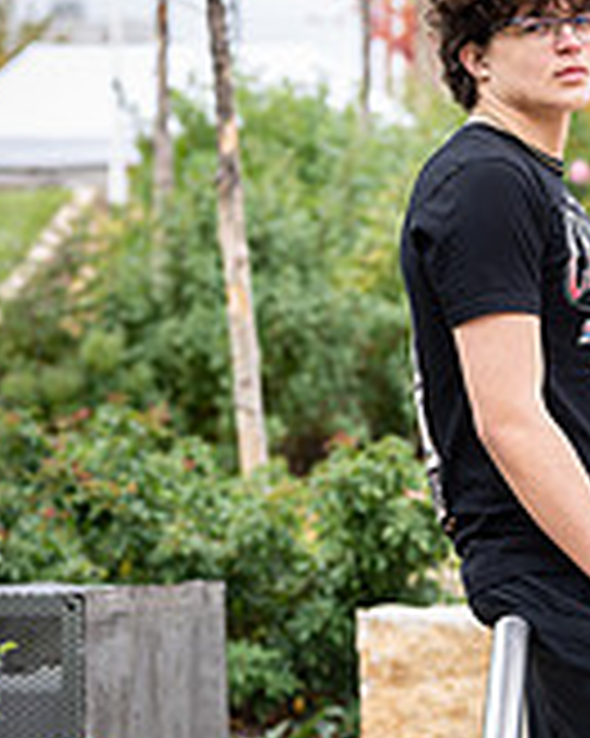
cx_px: 640
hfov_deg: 7.0
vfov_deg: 8.8
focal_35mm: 219
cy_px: 369
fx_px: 4785
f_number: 3.5
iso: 50
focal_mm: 85
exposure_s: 1/125
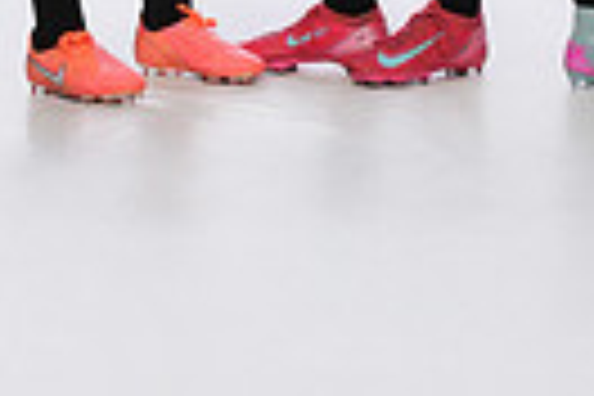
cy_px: -558
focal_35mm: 239
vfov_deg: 5.5
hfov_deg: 8.6
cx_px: 486
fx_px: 3943
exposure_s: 1/250
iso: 800
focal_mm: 70
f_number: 8
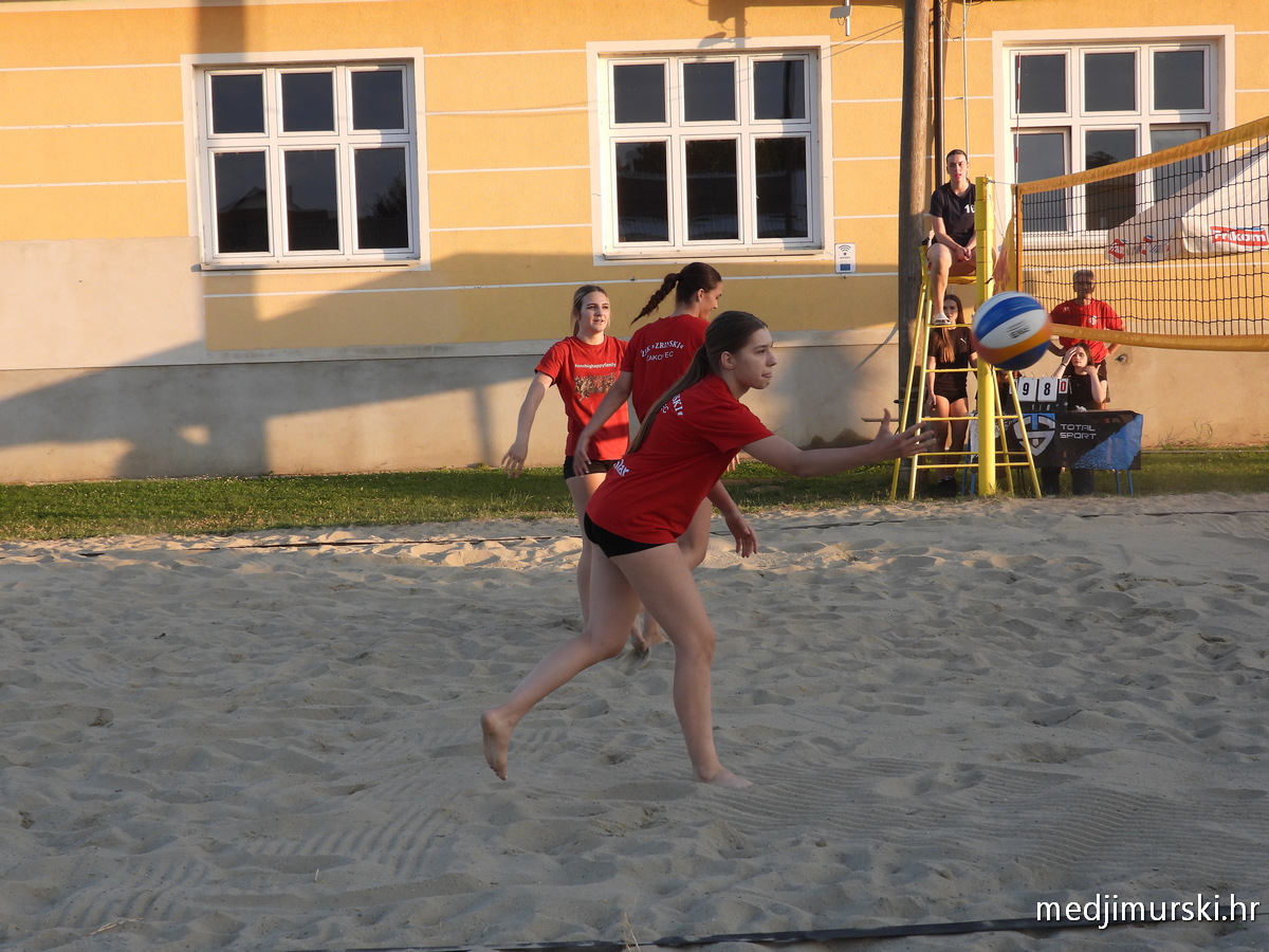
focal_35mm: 50
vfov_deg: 29.1
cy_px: 476
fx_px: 1833
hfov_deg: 38.2
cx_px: 634
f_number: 3.2
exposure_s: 1/320
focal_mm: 9
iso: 100
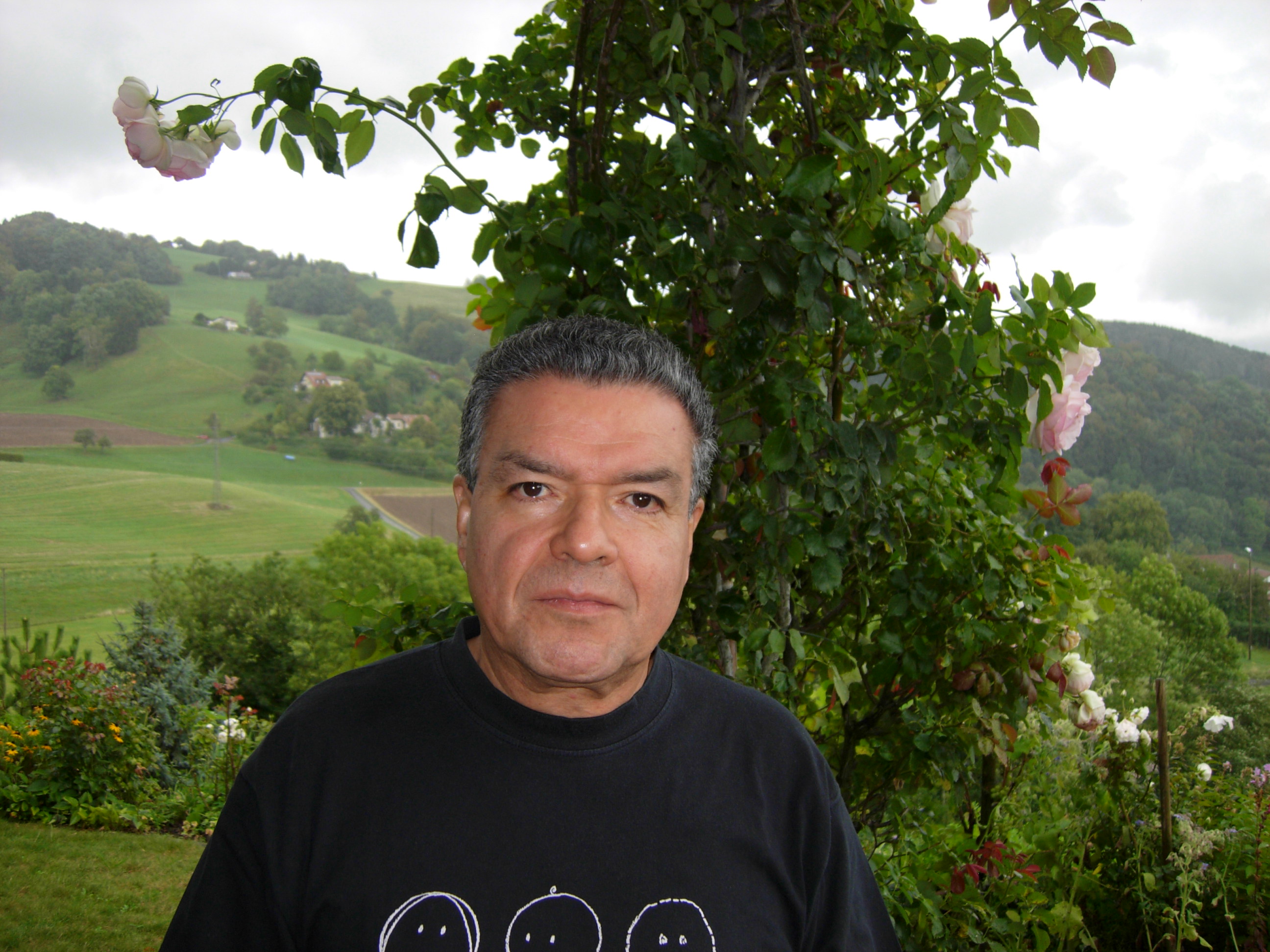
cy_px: 476
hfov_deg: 51.4
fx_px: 1321
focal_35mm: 36
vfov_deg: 39.7
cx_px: 635
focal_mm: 7.5
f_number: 2.7
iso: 50
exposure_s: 1/271
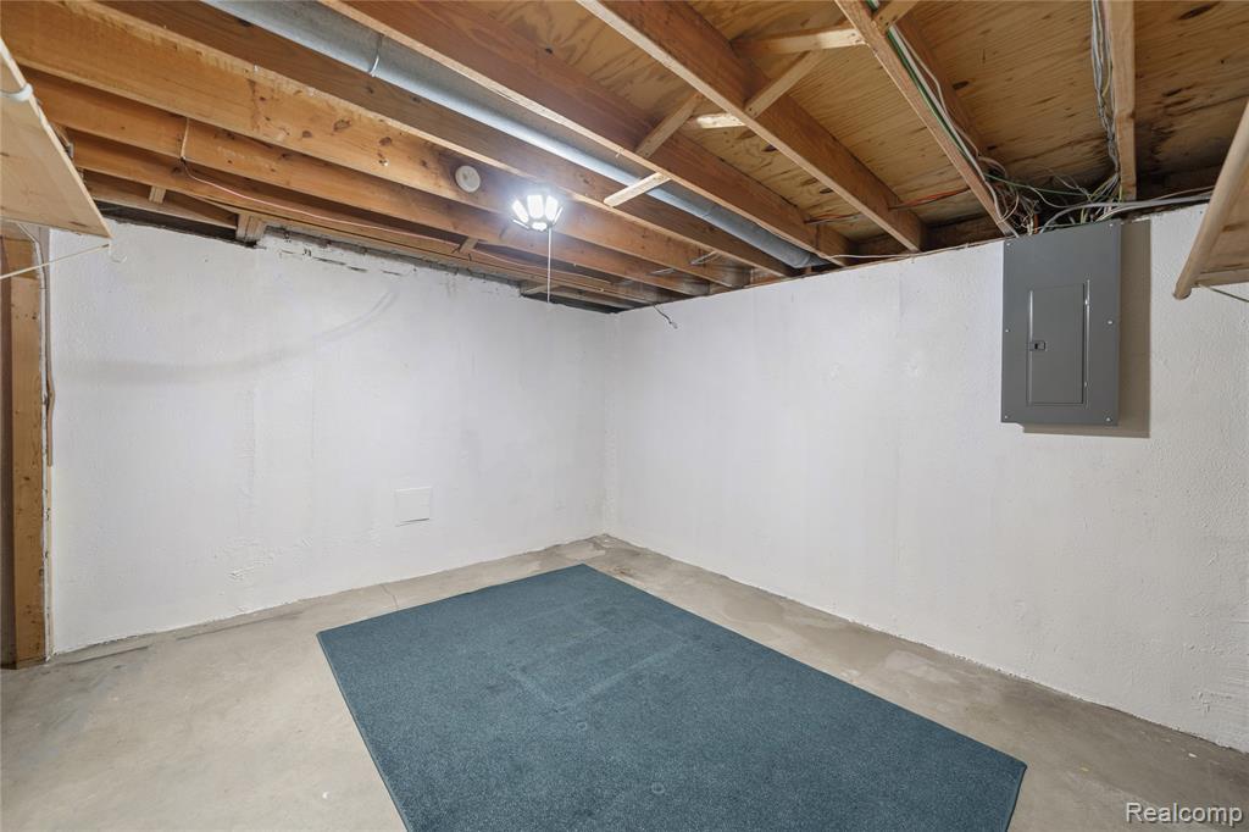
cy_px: 416
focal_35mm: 13
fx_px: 451
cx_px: 624
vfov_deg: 85.4
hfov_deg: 108.3
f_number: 8
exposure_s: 1.6
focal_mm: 13
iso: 250
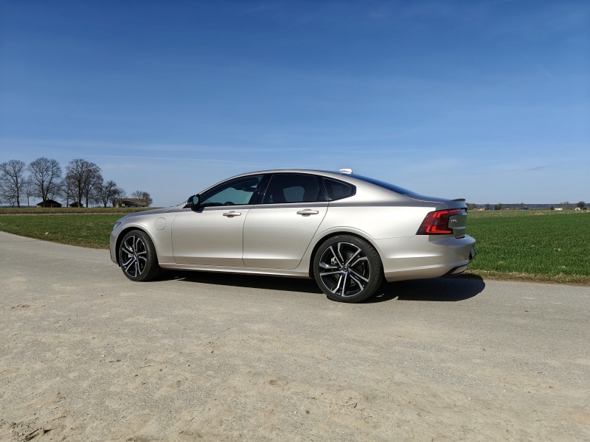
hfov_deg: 73.9
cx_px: 295
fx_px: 392
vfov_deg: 58.9
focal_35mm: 23
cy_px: 221
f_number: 1.6
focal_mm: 6.06
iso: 50
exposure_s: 1/3321
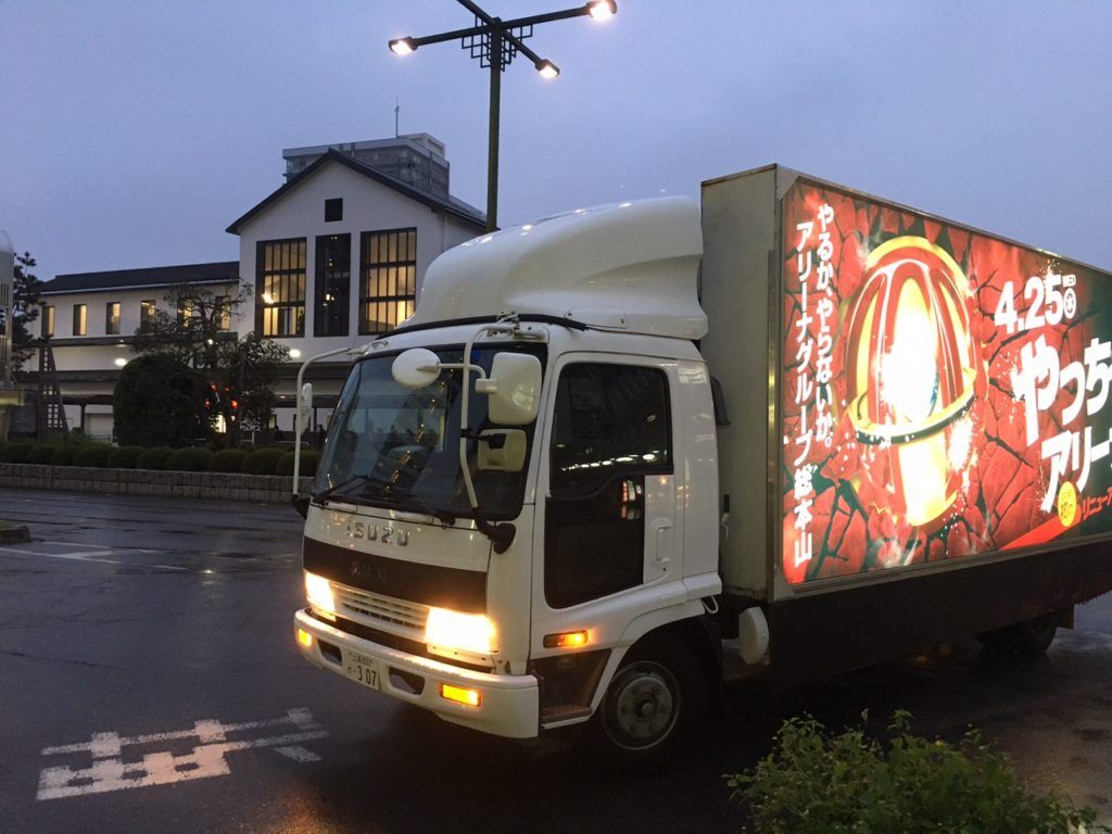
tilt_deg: +1.9
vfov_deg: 48.2
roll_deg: -1.5
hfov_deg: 61.7
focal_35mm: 29
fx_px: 932
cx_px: 556
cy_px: 417
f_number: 2.2
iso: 125
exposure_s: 1/30
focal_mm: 4.15
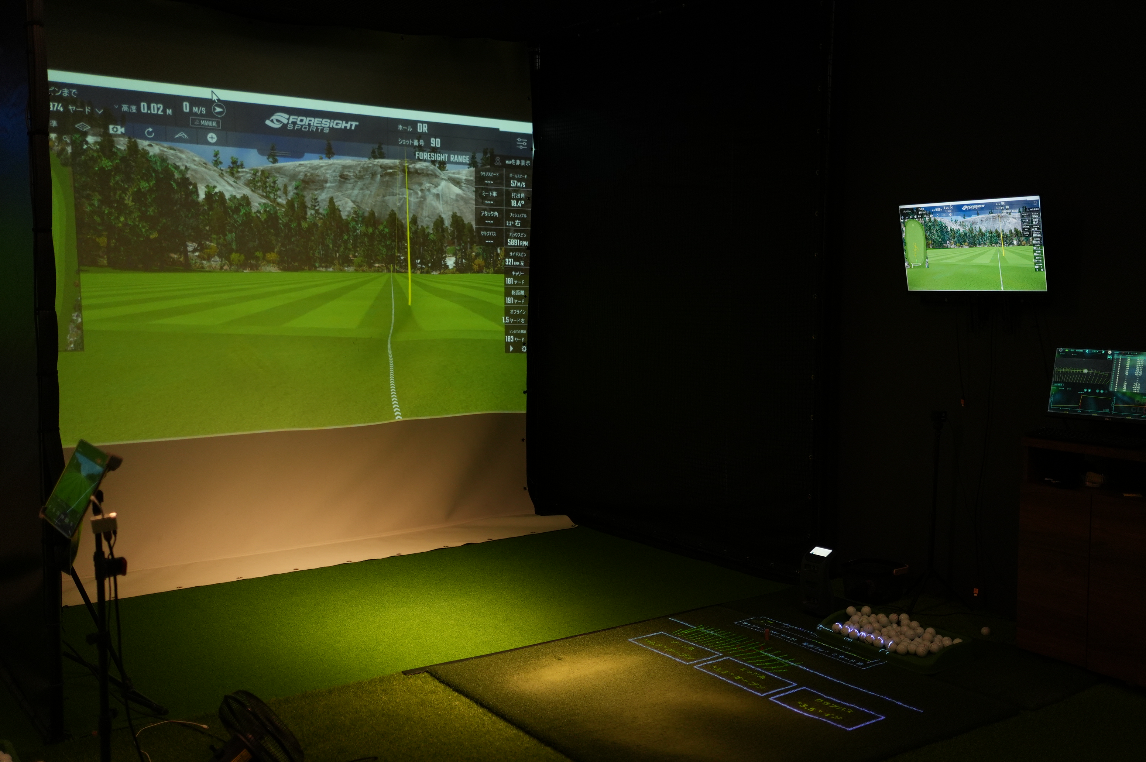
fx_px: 1145
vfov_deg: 36.8
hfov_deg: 53.2
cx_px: 573
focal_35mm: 36
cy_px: 381
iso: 500
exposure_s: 1/250
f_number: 1.8
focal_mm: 24
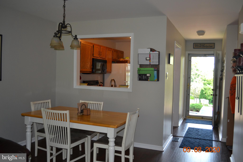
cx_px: 122
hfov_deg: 57.2
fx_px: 223
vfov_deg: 40.0
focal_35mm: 33
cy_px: 81
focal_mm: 22
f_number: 4
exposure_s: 1/80
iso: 400
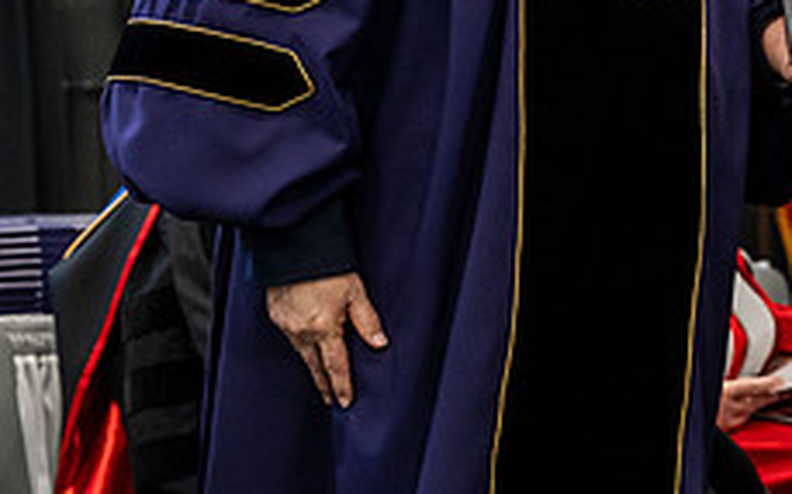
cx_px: 647
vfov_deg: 5.9
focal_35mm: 222
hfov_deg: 9.4
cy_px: -123
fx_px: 4791
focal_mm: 86
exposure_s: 1/200
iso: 4000
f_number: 4.5
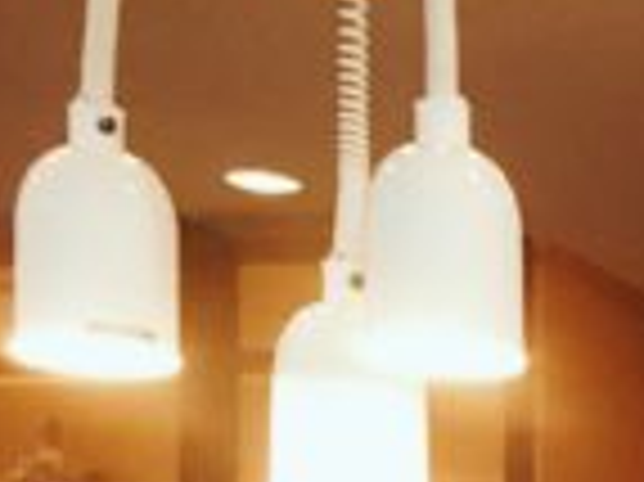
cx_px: 1846
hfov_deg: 9.5
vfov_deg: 8.2
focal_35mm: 170
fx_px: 3160
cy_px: 1072
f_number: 2.2
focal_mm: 4.15
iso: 64
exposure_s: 1/30
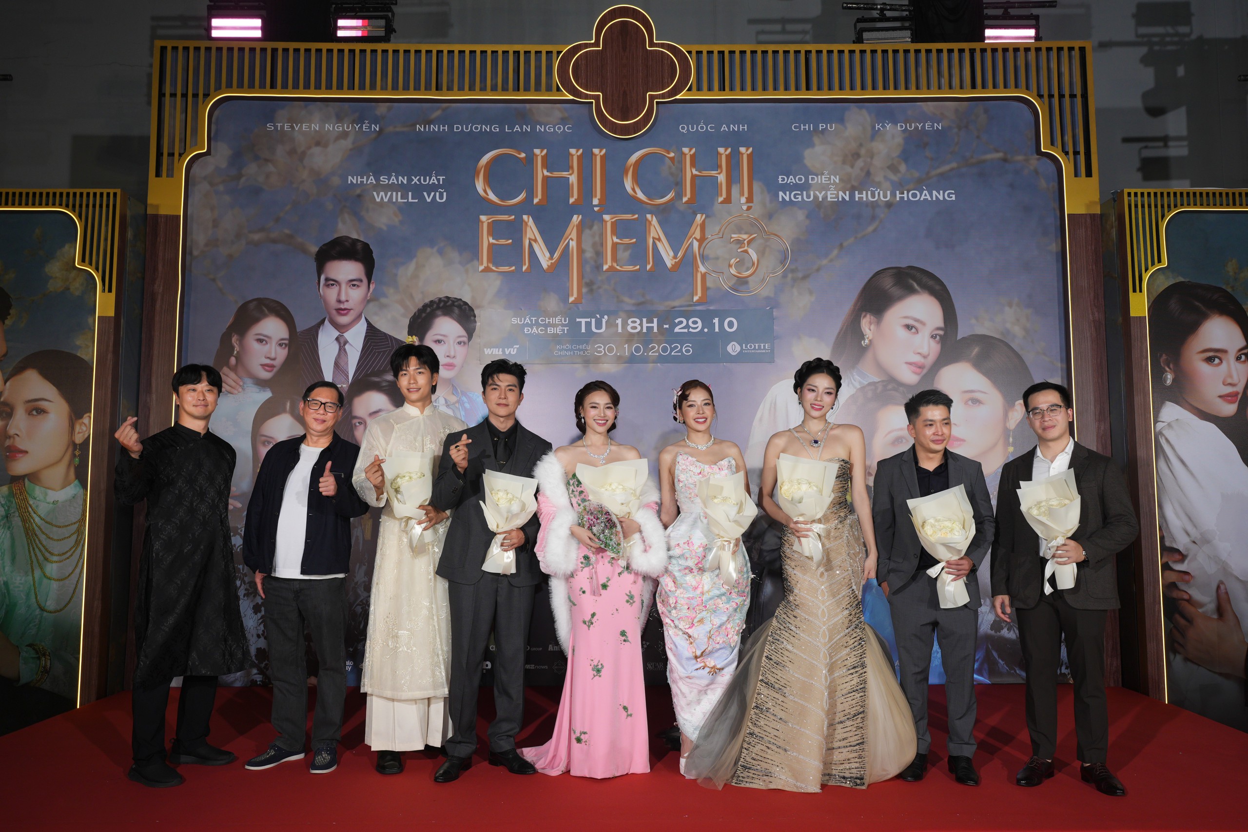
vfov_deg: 45.5
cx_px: 624
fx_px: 991
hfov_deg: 64.4
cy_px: 416
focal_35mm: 29
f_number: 5.6
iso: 640
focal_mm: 28.6
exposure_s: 1/250
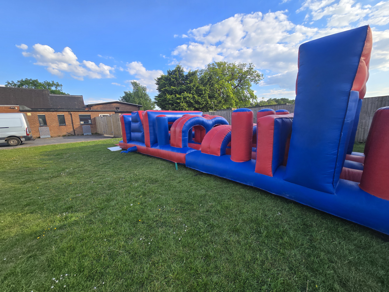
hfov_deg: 106.2
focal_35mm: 13
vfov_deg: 89.9
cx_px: 194
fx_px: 146
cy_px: 146
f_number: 2.2
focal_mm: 2.2
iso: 50
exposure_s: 1/883
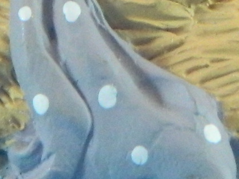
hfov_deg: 3.1
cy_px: -64
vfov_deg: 2.4
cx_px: 255
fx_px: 4350
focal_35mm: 630
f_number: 4.5
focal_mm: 18.6
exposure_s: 1/25
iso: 400
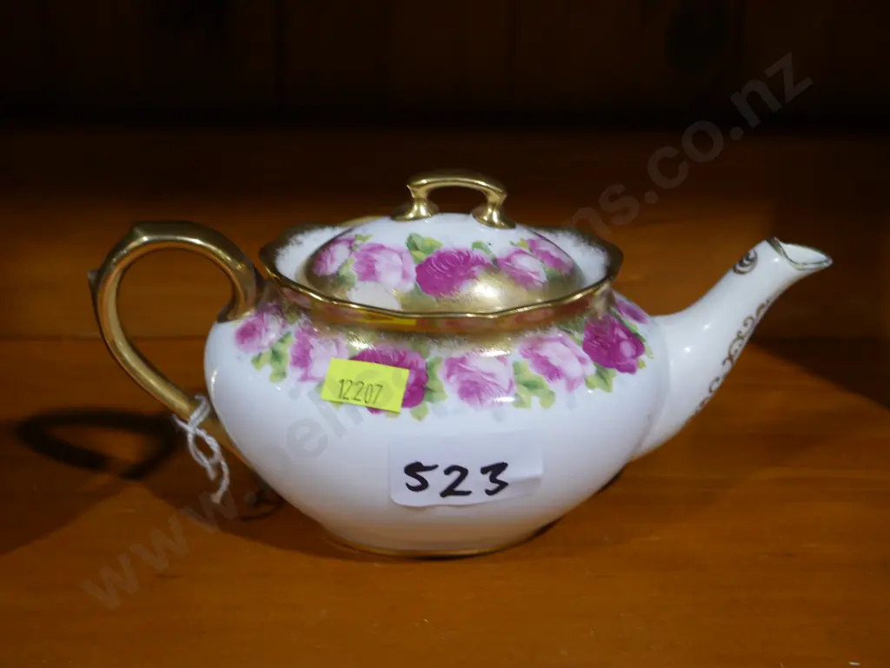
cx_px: 445
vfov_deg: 27.1
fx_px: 1389
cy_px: 334
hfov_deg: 35.5
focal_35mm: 54
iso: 500
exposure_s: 1/60
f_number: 5.3
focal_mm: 27
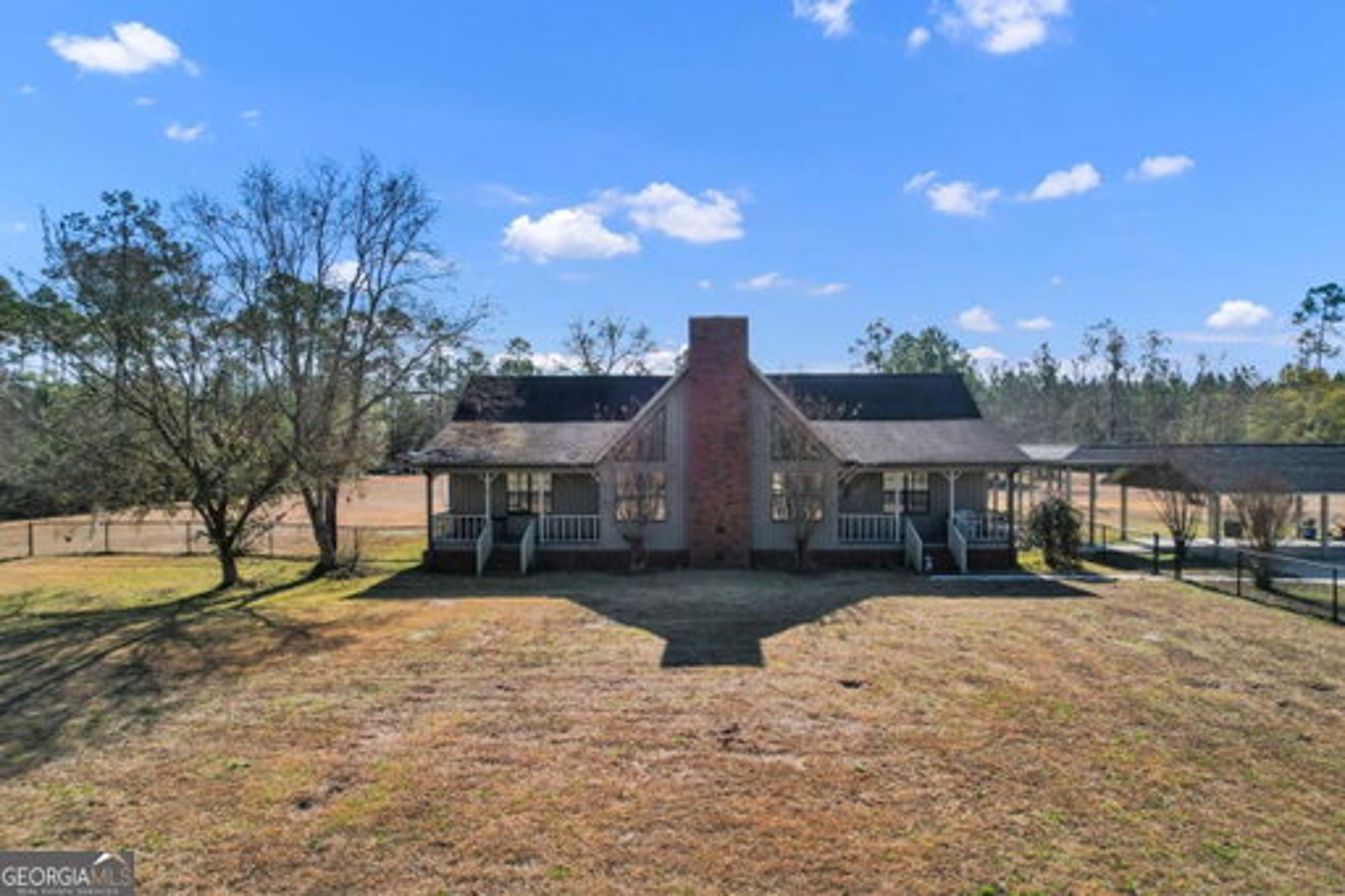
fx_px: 822
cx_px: 672
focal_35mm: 22
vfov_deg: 57.2
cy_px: 448
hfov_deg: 78.6
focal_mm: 8.38
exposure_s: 1/2500
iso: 100
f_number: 2.8
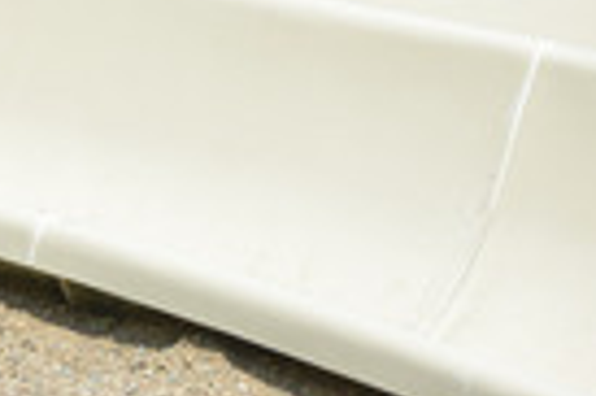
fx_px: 9442
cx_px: -209
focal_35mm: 571
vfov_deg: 2.4
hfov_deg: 3.6
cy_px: 198
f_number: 6.3
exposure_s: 1/1250
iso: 400
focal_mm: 195
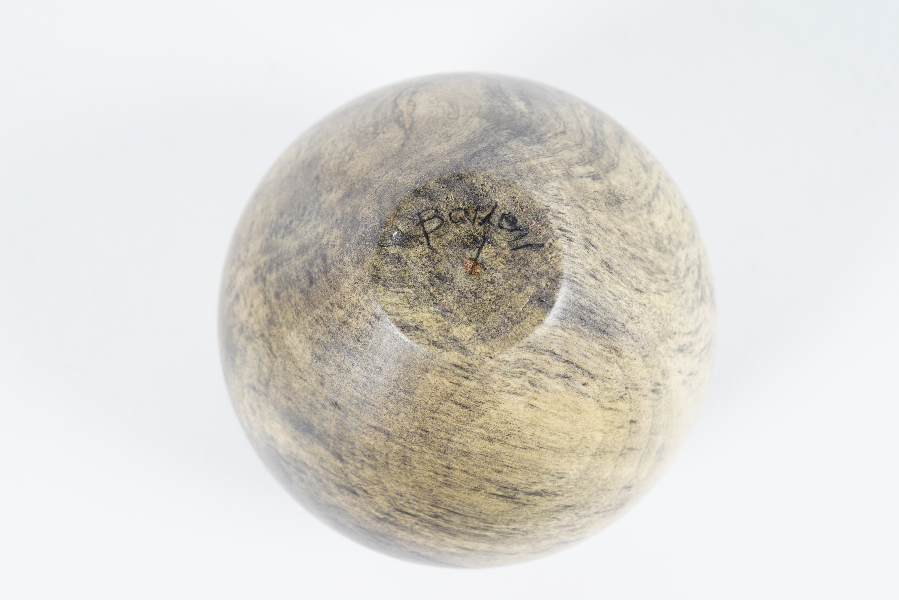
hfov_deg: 43.6
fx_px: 1124
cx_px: 450
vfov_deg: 29.9
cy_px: 300
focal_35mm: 45
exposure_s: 1/125
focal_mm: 30
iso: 100
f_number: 13
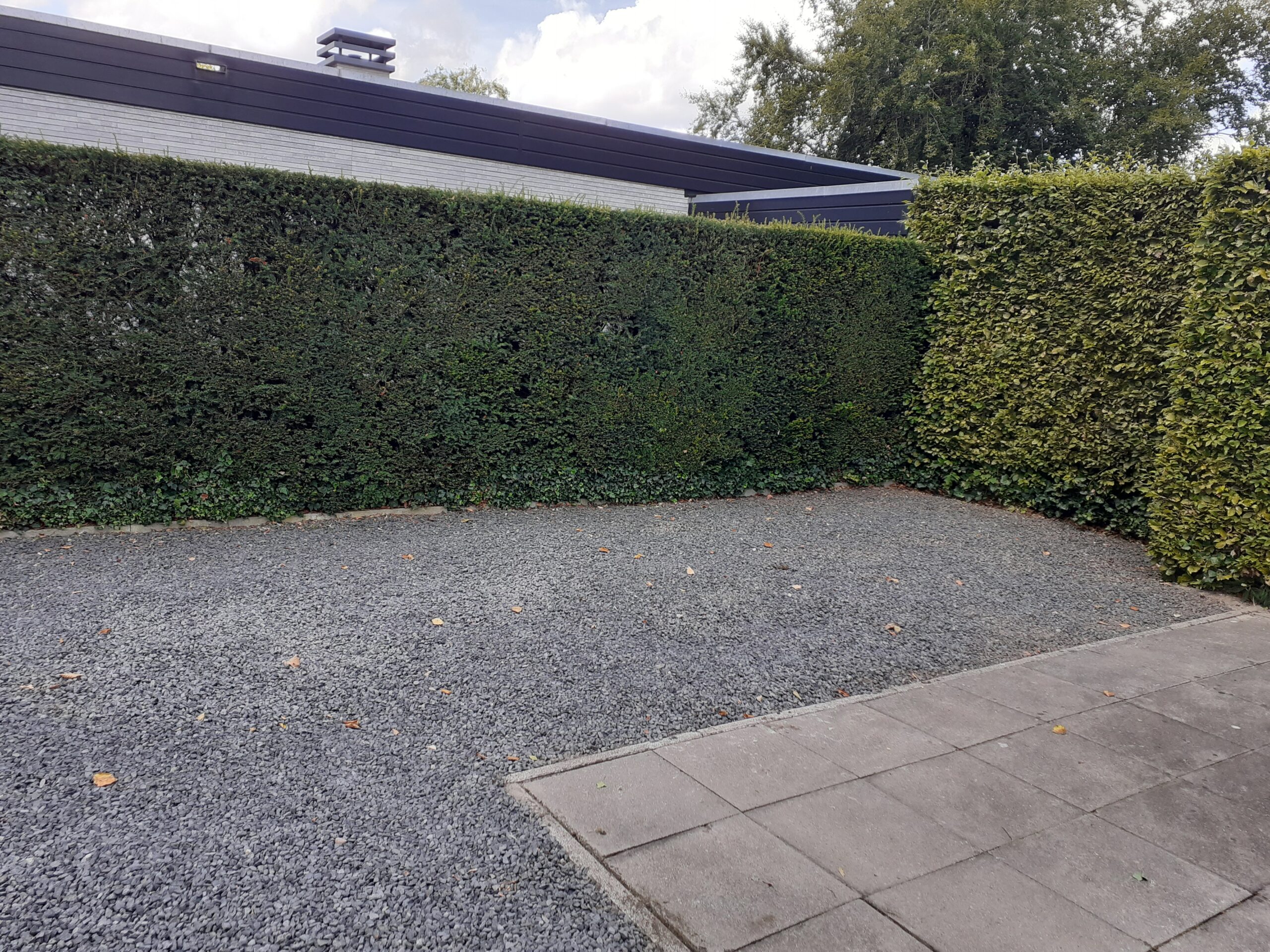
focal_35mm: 27
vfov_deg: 51.4
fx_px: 991
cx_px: 635
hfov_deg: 65.3
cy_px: 476
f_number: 1.9
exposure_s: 1/322
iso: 40
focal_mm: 3.6
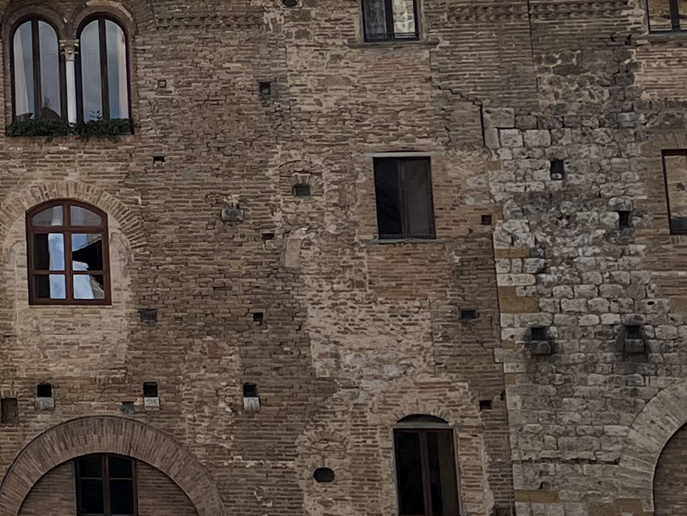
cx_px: -333
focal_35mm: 114
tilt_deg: +14.8
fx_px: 2262
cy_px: -132
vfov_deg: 12.6
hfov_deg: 15.9
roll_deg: -0.2
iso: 50
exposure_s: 1/3571
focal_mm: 5.7
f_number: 1.5
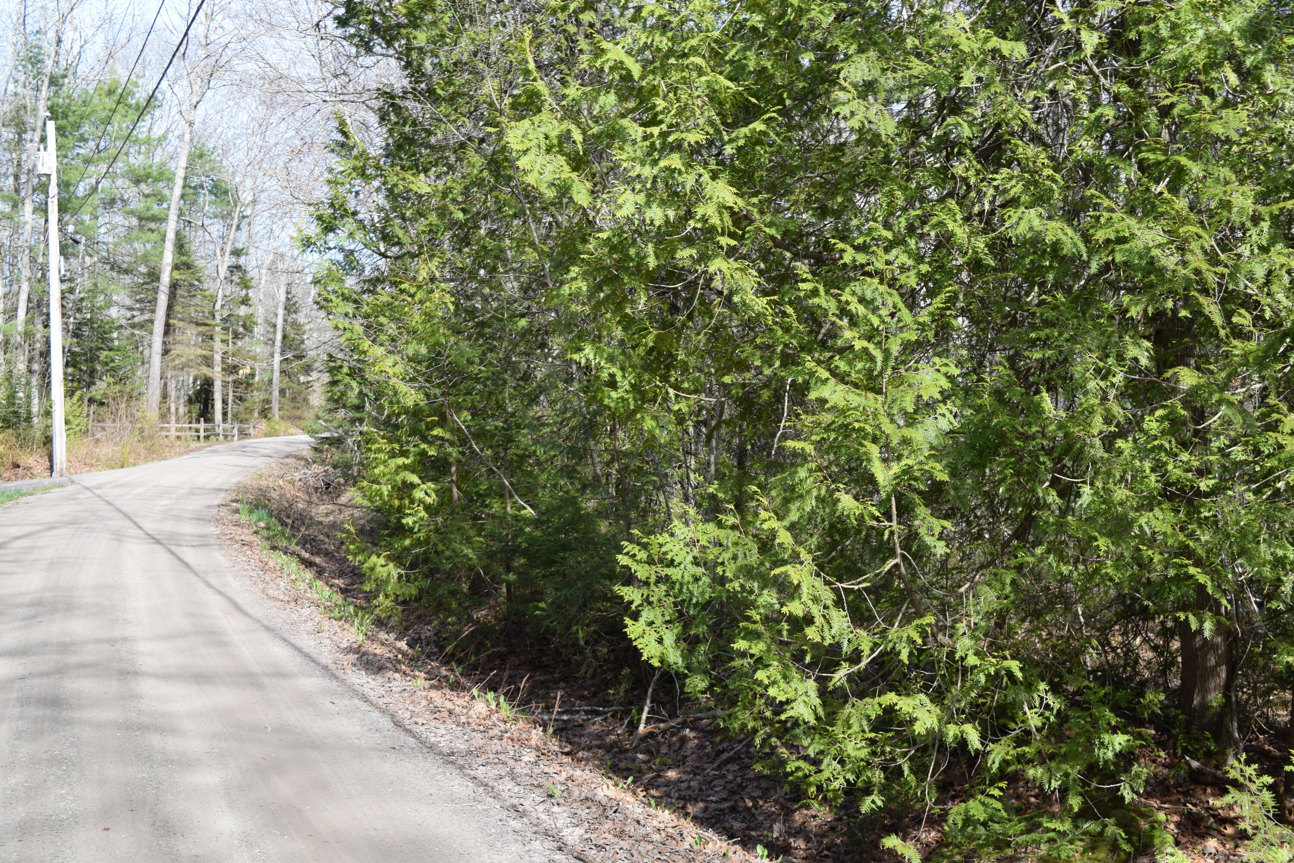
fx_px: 1563
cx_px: 647
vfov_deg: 30.8
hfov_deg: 45.0
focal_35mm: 44
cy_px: 432
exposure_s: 1/250
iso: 220
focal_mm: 29
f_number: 8
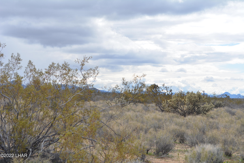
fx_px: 560
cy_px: 82
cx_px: 122
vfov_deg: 16.6
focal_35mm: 82
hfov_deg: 24.6
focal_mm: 55
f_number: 8
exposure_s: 1/250
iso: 100
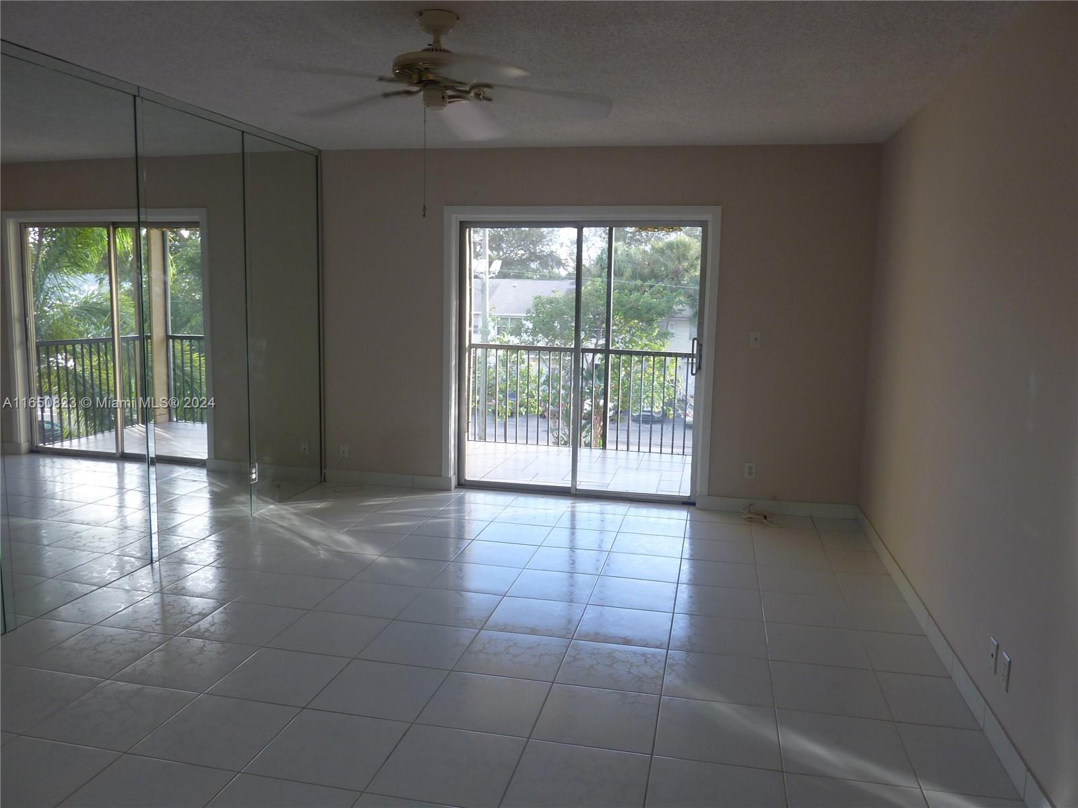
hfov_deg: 69.4
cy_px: 404
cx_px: 539
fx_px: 779
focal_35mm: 25
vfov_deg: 54.9
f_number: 3.3
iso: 80
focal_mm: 4.1
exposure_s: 1/30
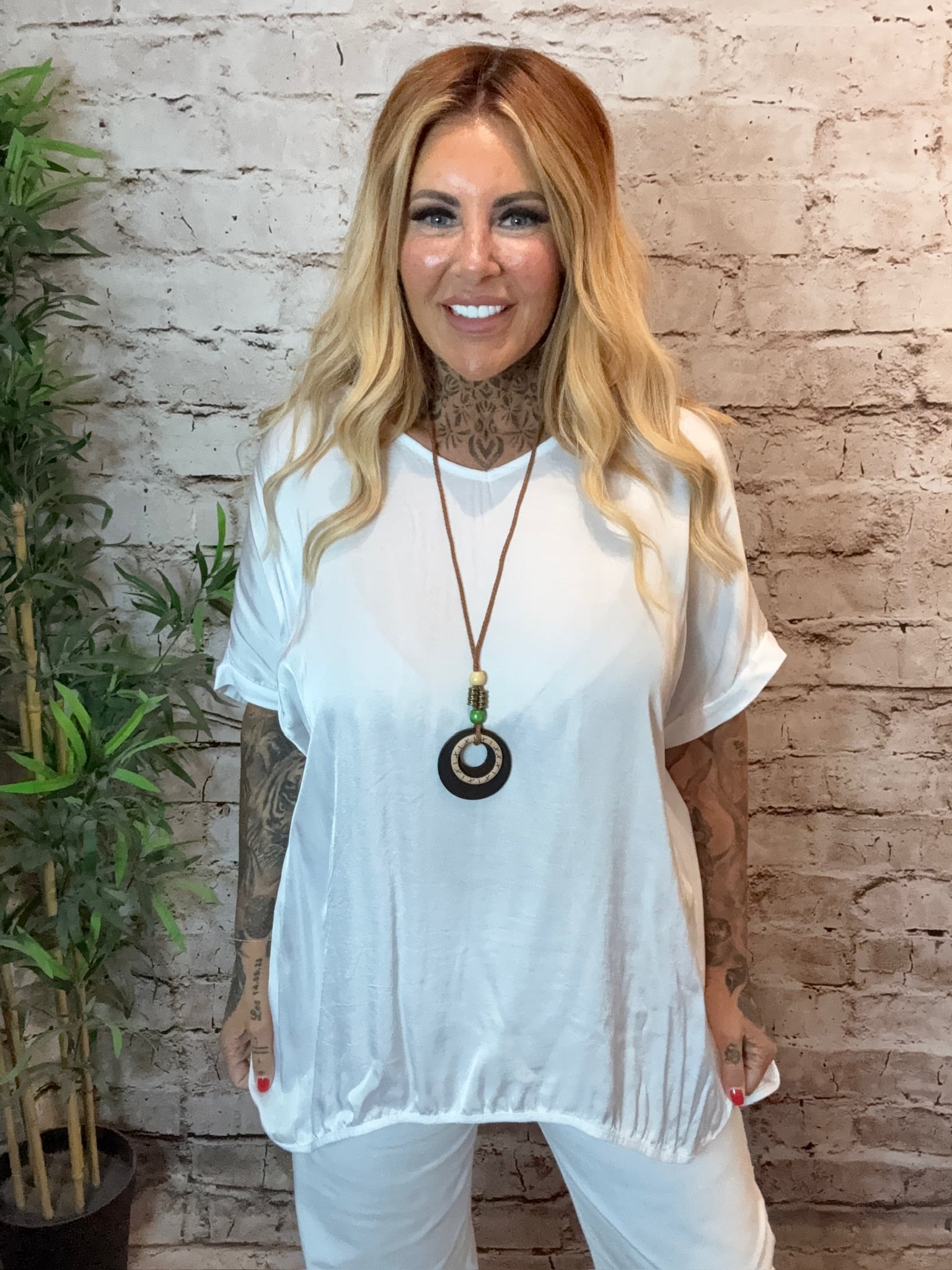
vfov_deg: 60.0
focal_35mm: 30
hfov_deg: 46.8
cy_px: 635
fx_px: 1100
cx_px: 476
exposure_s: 1/50
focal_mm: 2.69
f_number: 1.9
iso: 250
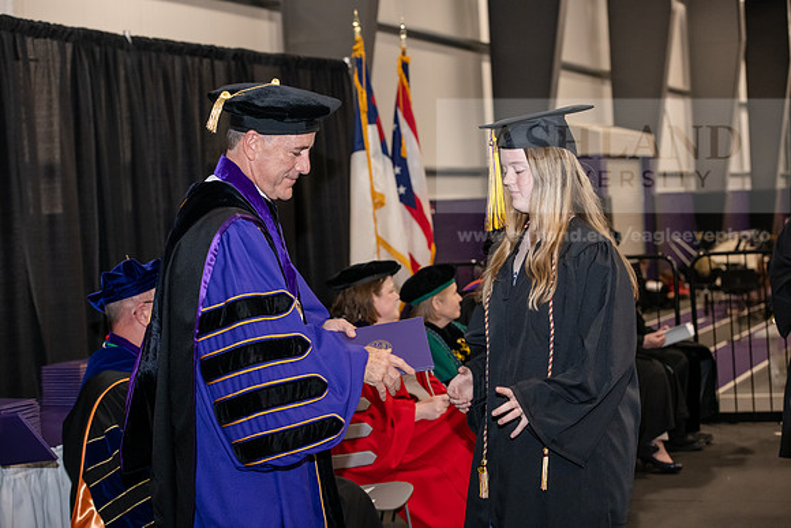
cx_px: 396
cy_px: 264
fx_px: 1538
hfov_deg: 28.8
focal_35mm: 70
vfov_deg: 19.5
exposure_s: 1/200
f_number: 5
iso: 2500
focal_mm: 70
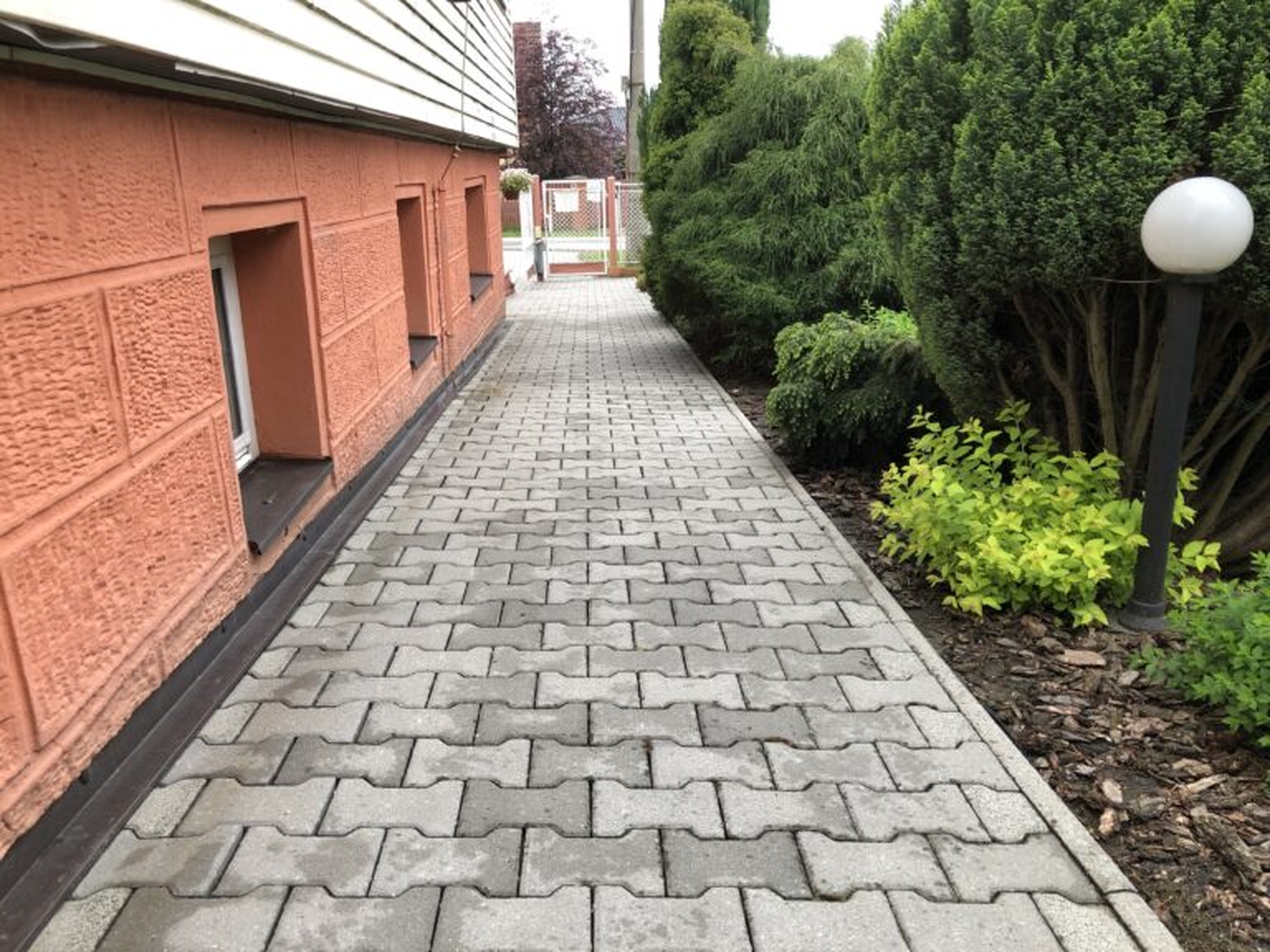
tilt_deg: -17.8
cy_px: 476
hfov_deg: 63.4
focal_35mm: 28
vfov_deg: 49.7
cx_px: 635
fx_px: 1027
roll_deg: +1.8
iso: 25
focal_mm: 3.99
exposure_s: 1/40
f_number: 1.8
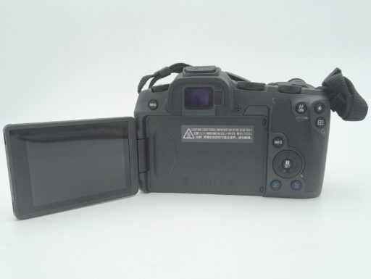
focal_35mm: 24
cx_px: 186
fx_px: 257
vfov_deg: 56.9
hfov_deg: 71.5
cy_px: 140
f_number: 1.8
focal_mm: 5.56
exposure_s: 1/401
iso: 100
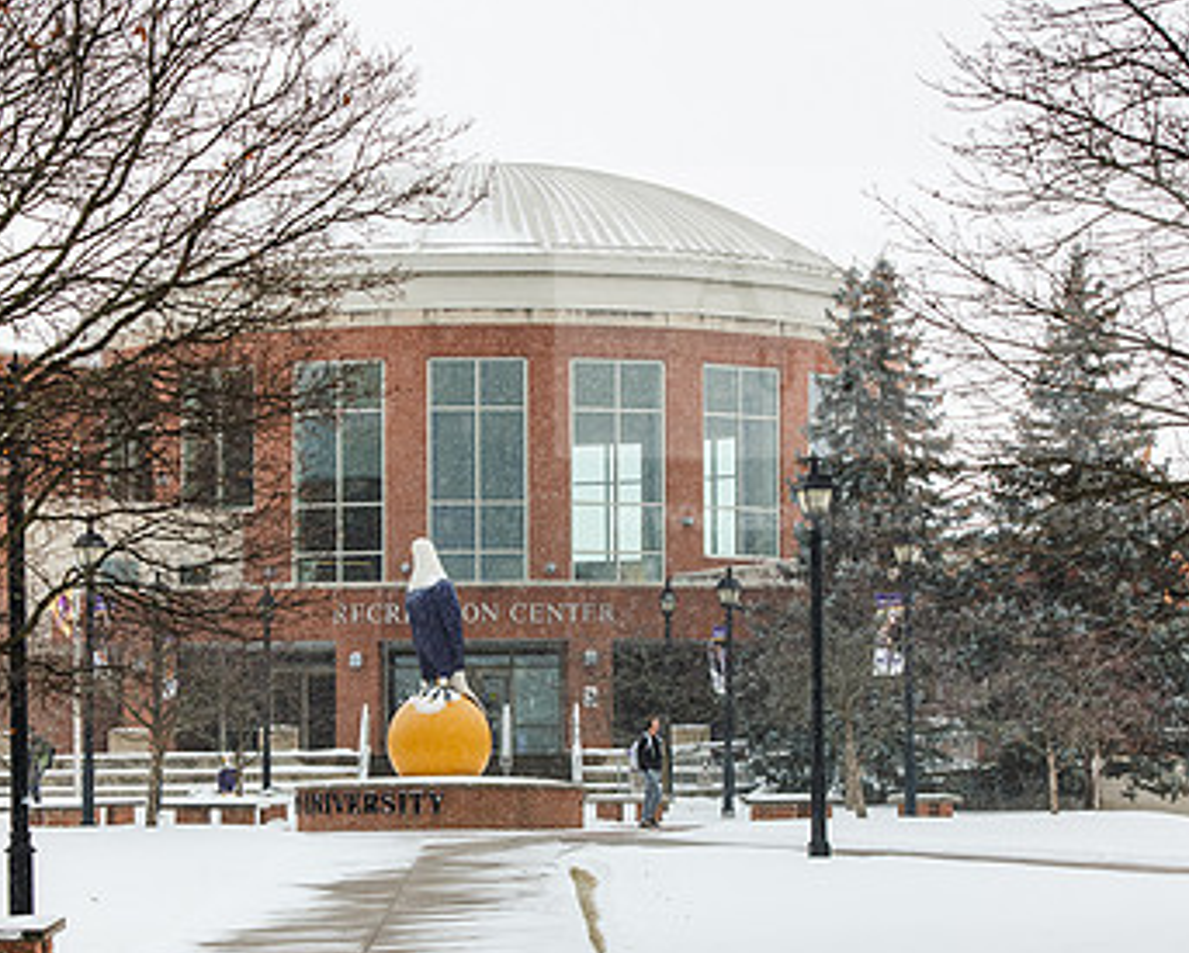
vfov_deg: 11.9
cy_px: 587
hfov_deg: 14.8
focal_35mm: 130
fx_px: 4579
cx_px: 451
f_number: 5.6
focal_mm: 82
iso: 320
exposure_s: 1/160
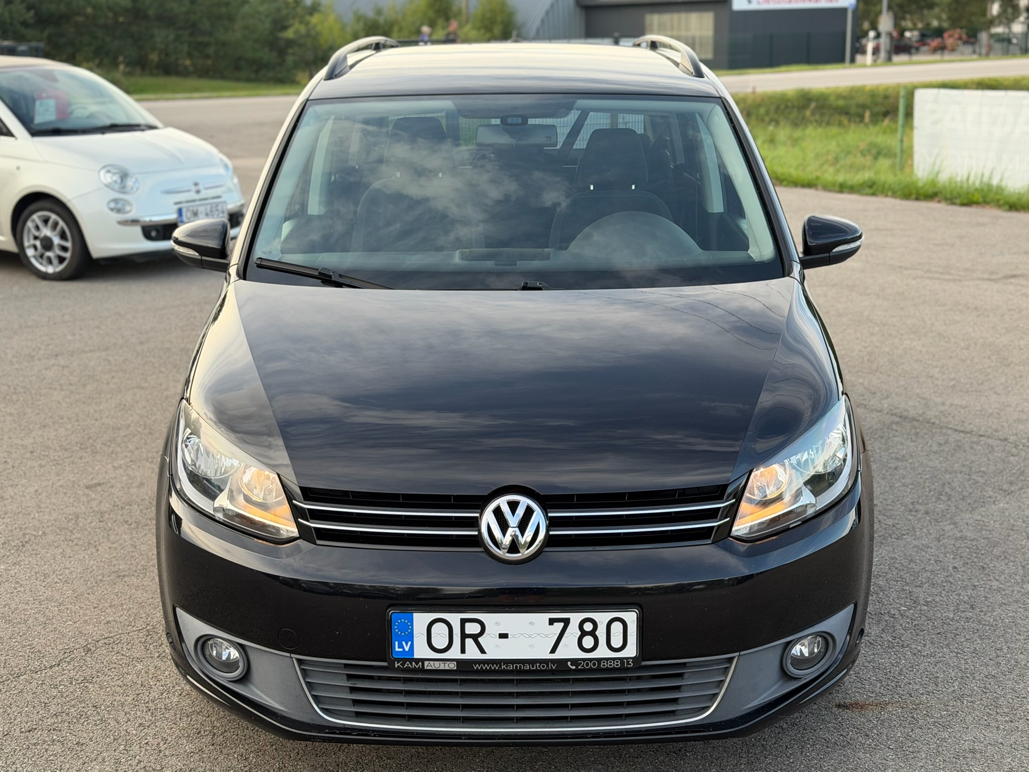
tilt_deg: -14.3
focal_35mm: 48
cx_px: 514
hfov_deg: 39.7
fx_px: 1427
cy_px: 386
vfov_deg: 30.3
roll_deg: +0.4
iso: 80
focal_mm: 6.76
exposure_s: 1/312
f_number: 1.78
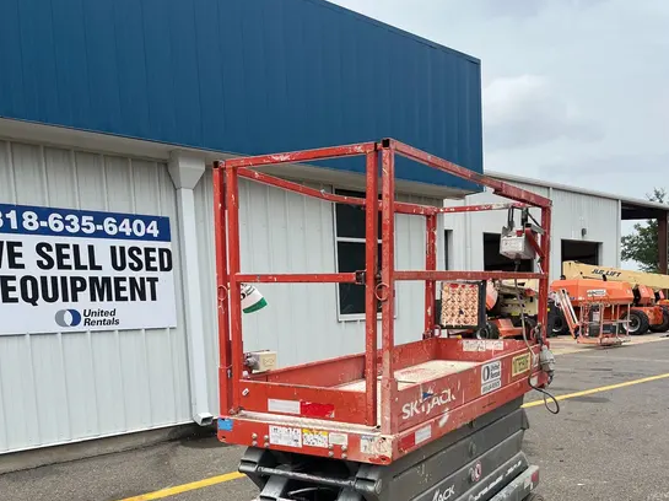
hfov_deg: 52.7
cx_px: 333
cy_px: 391
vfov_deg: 39.3
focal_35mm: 35
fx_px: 676
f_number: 1.6
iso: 50
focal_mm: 5.1
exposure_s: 1/3135
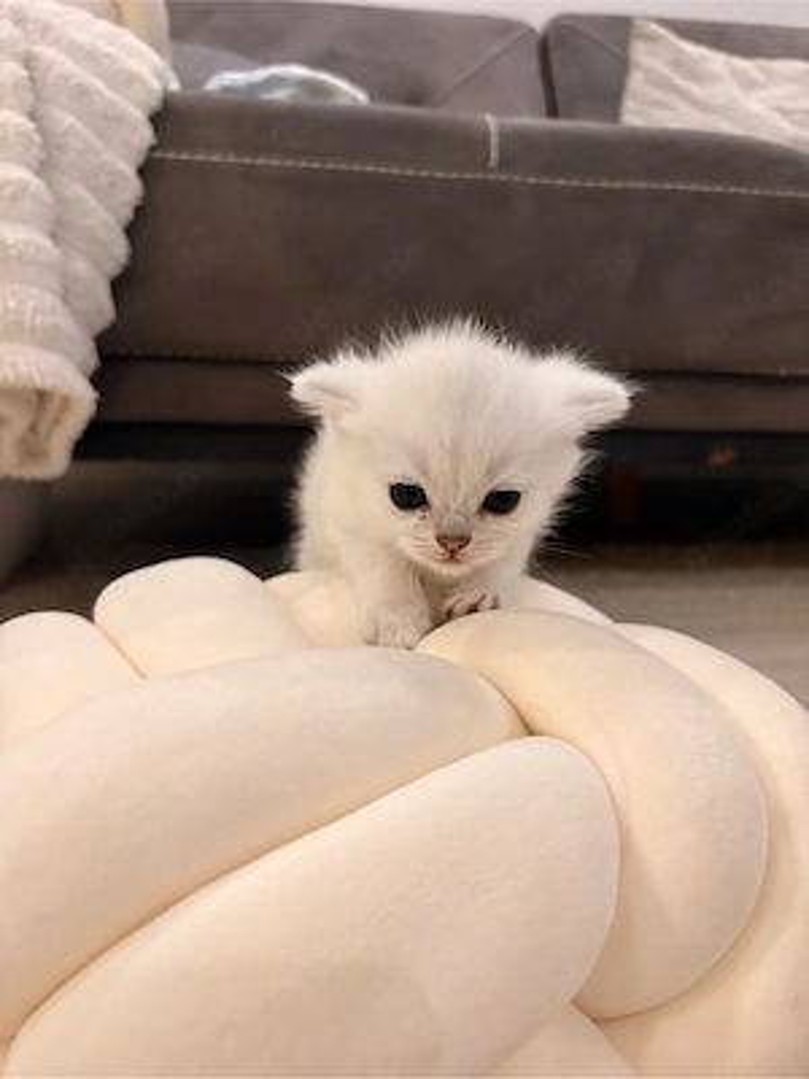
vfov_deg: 67.3
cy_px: 540
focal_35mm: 26
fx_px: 810
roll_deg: -0.7
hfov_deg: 53.1
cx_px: 404
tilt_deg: -11.1
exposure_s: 1/50
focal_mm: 5.96
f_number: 1.6
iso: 400
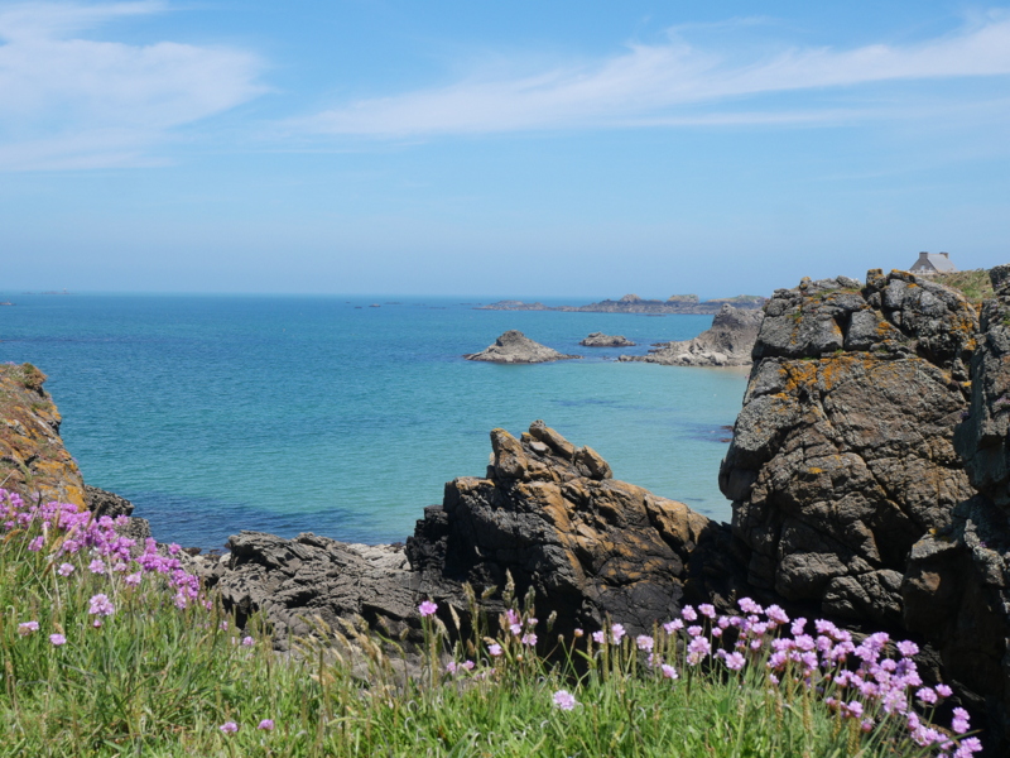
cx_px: 505
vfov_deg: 34.3
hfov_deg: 44.8
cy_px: 379
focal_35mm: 42
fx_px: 1225
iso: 200
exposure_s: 1/400
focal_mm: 21
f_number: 9
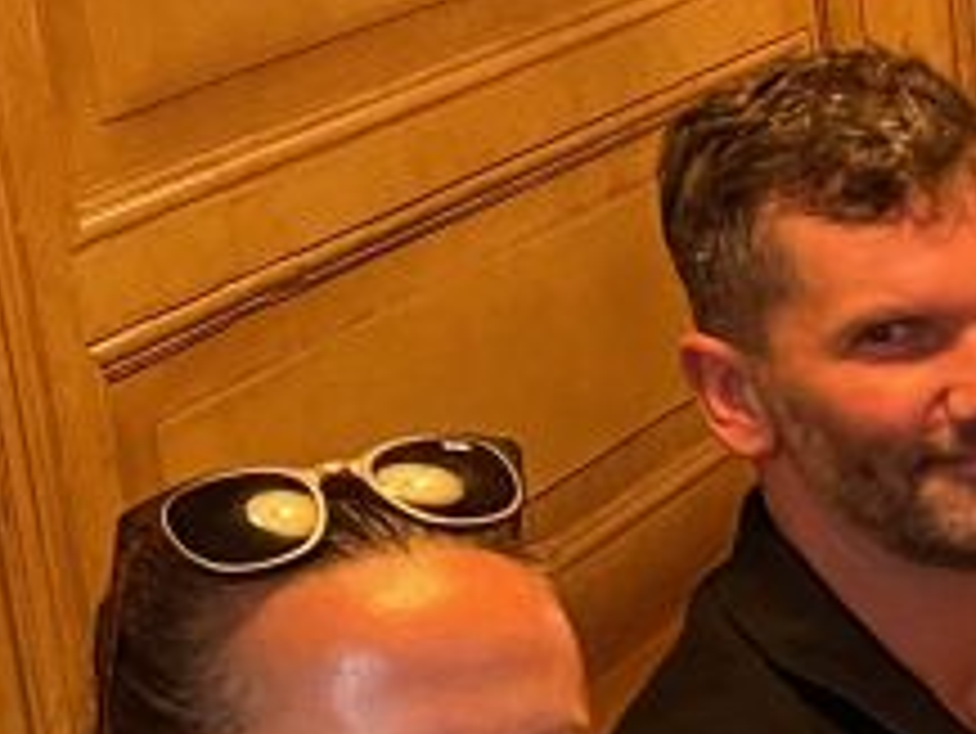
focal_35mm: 144
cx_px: 1885
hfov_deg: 12.3
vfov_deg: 10.3
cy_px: 648
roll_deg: +1.9
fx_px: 4062
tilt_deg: -18.3
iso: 500
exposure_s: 1/25
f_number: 1.5
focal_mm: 5.7
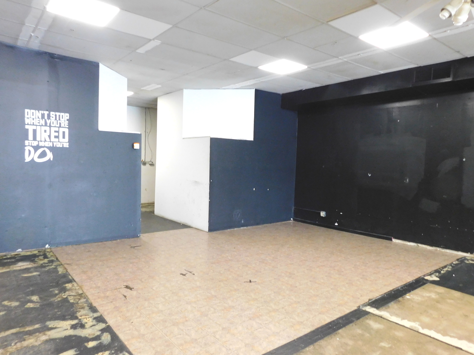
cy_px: 178
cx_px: 237
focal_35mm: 23
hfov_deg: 73.9
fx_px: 315
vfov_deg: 58.9
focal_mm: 4
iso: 400
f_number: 3
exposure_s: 1/25
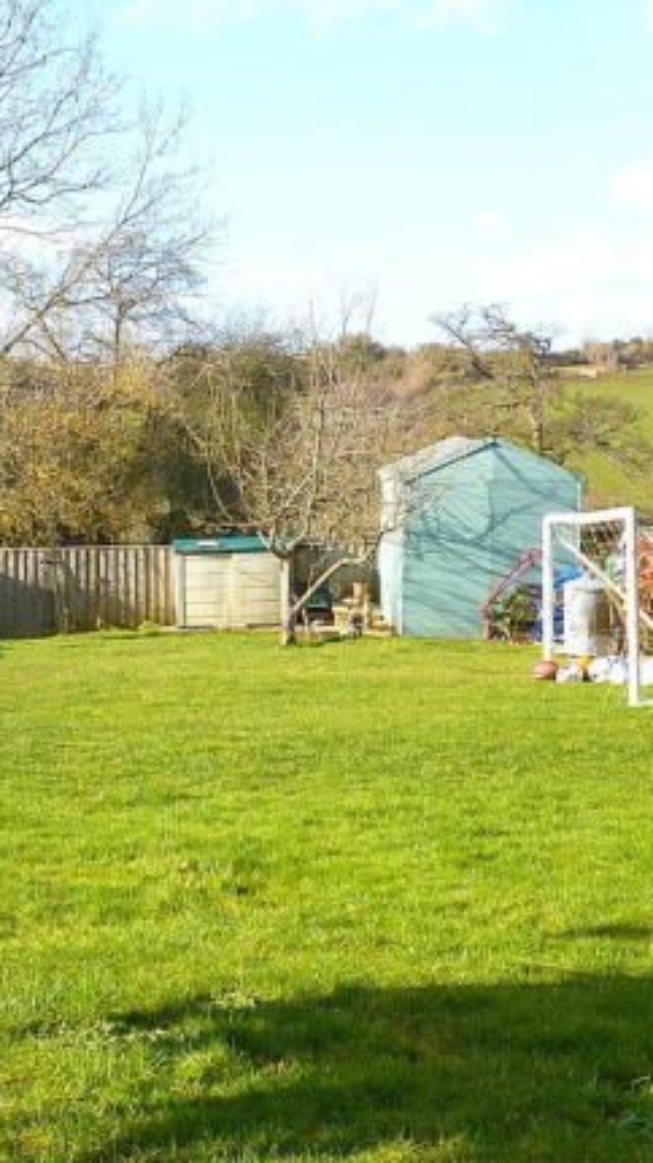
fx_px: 1726
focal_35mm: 56
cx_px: 45
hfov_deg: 20.9
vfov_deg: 37.2
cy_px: 587
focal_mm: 4.1
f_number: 4
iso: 80
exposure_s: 1/200
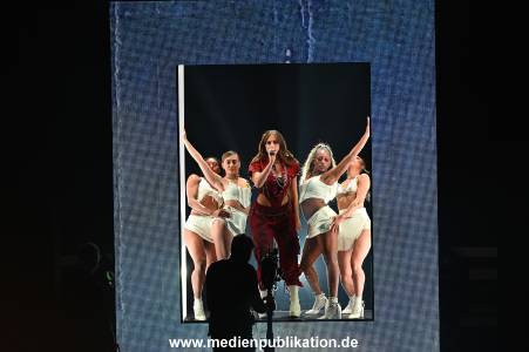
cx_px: 264
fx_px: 3671
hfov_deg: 8.2
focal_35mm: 250
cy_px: 176
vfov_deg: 5.5
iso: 3200
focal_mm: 250
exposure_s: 1/125
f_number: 4
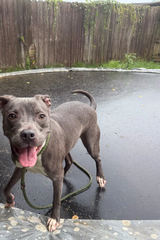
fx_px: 207
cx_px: 55
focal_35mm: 31
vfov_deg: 60.0
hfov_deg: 41.8
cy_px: 137
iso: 100
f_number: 1.78
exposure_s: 1/121
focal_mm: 6.76
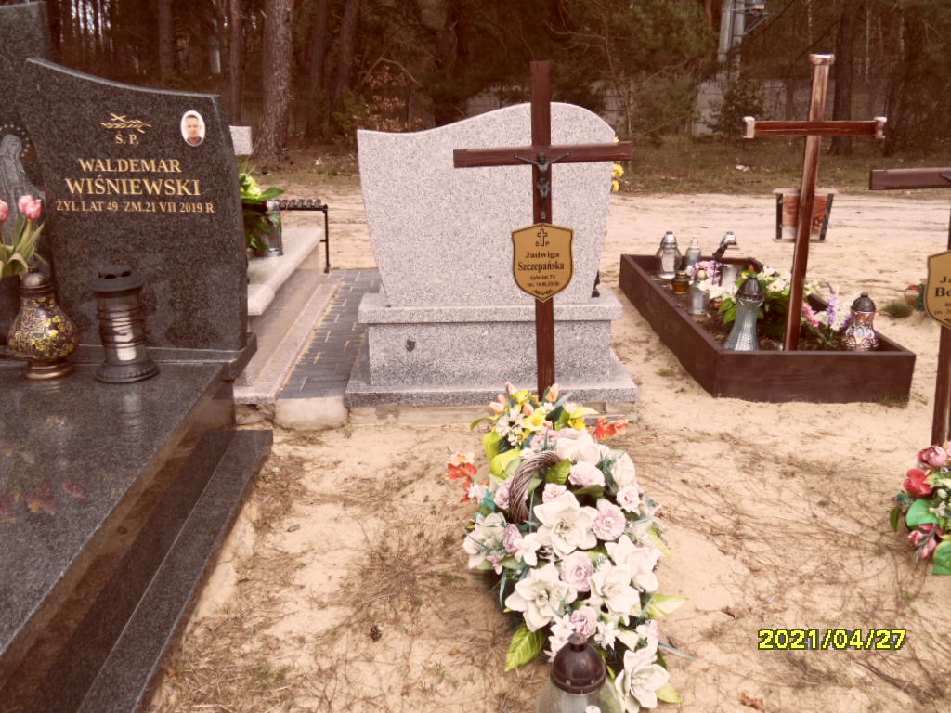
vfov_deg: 44.2
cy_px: 356
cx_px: 476
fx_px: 879
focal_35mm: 32
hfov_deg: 56.8
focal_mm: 5.3
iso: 80
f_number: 3.4
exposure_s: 1/350
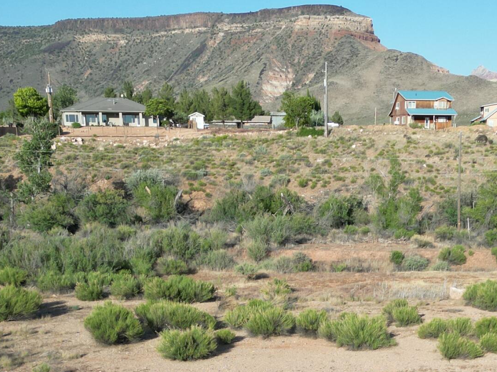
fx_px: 962
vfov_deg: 20.8
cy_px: 415
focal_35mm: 67
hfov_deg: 28.6
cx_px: 371
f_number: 1.7
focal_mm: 6.72
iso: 100
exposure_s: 1/2000
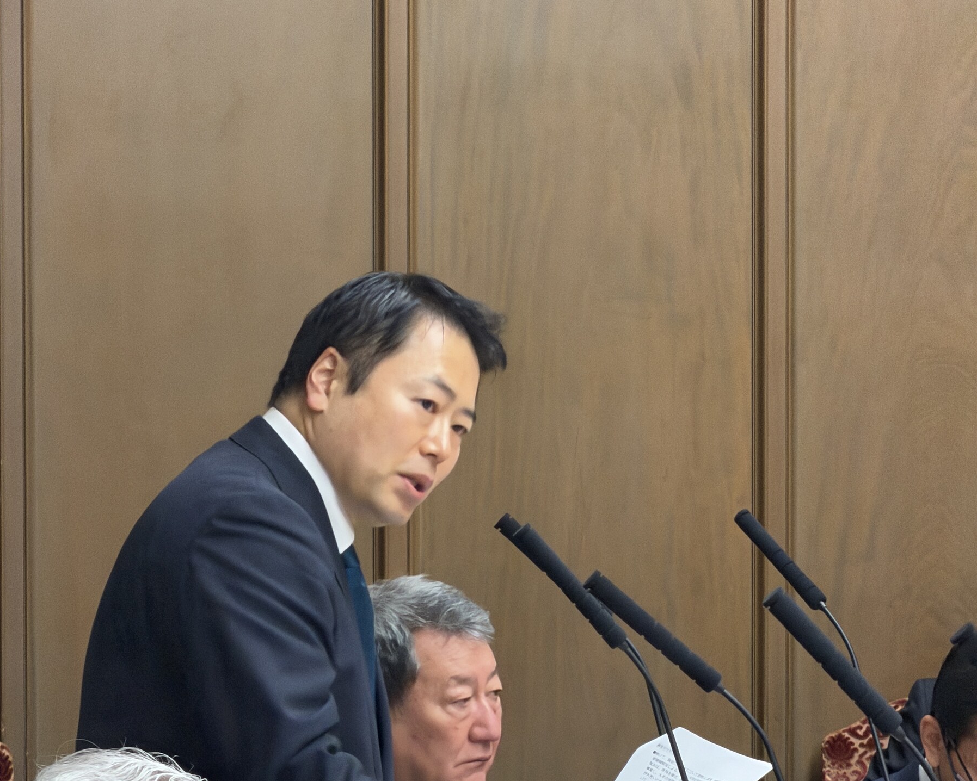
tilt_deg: -2.6
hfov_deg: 7.4
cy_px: 566
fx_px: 7547
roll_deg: +0.2
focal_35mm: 261
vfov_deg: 5.9
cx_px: 488
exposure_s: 1/50
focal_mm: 16.89
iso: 400
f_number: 2.8
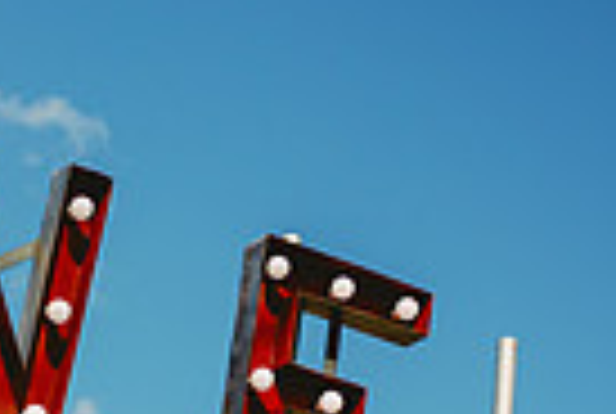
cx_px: -166
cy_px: 376
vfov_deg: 10.3
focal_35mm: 133
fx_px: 2281
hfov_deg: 14.8
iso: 200
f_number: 2.8
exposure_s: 1/5000
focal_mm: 31.5
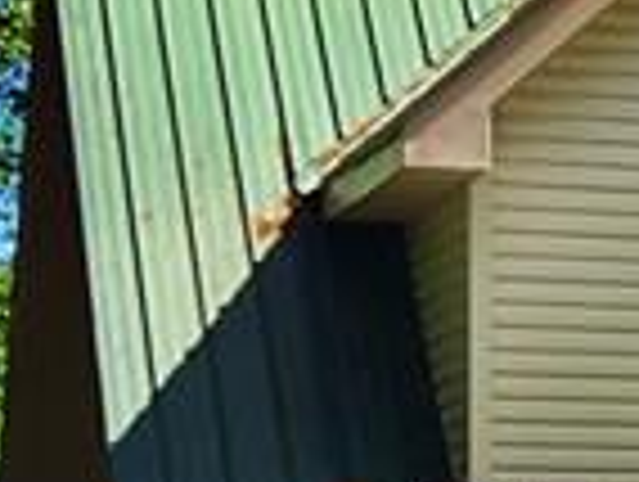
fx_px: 3865
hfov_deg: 7.9
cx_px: 2025
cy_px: 550
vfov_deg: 7.1
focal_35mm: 209
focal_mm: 4.15
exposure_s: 1/591
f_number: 2.2
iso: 25
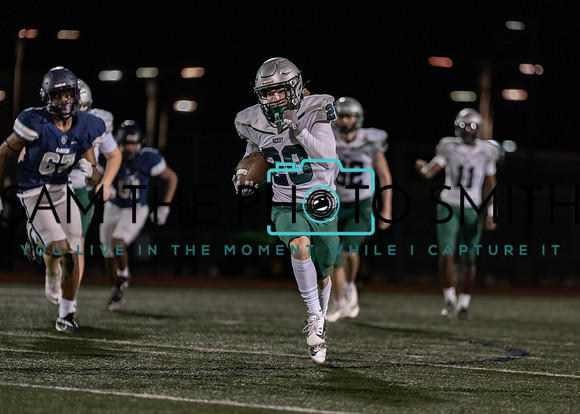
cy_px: 224
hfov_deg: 7.7
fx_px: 4328
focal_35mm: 263
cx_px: 347
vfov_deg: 5.5
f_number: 2.8
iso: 3200
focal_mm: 200
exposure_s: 1/1000
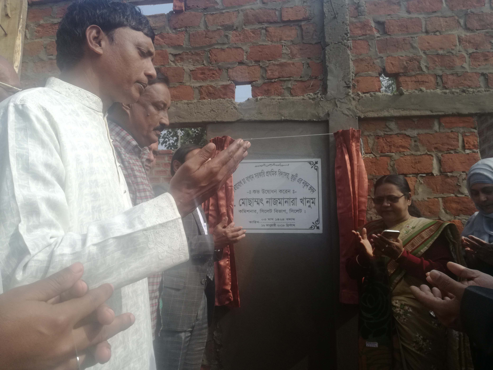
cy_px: 185
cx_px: 246
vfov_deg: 51.4
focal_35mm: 27
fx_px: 385
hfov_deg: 65.3
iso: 50
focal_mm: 3.79
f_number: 2
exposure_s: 1/949
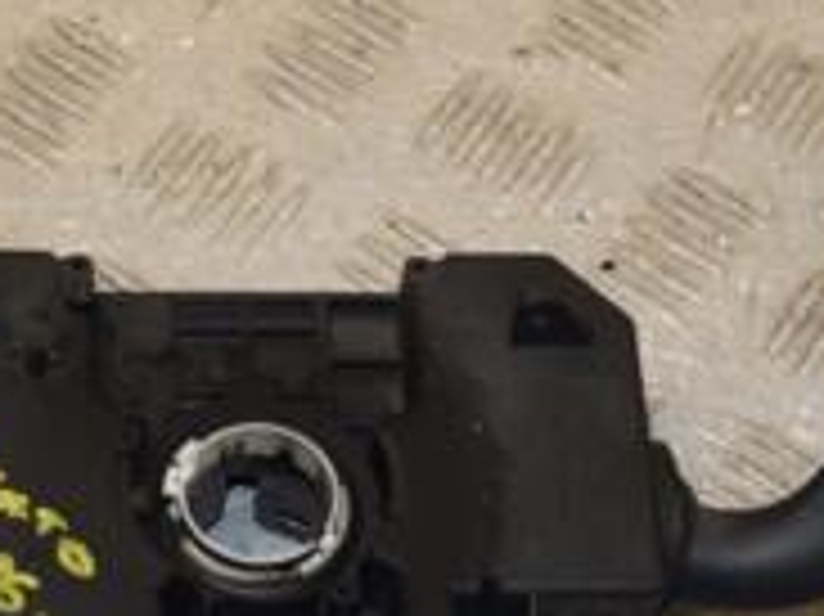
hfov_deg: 16.0
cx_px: 284
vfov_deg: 12.0
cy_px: 378
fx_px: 2926
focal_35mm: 123
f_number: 10
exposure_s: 1/200
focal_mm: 26
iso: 800
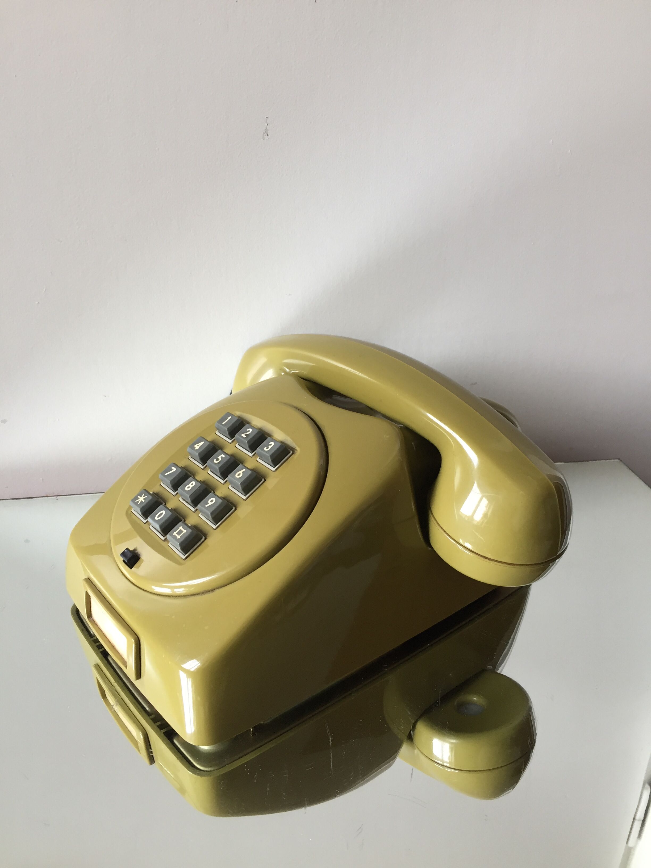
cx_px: 326
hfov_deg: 48.2
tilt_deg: -26.9
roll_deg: -0.1
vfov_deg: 61.7
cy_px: 434
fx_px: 727
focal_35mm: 29
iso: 40
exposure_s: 1/33
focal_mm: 4.15
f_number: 2.2
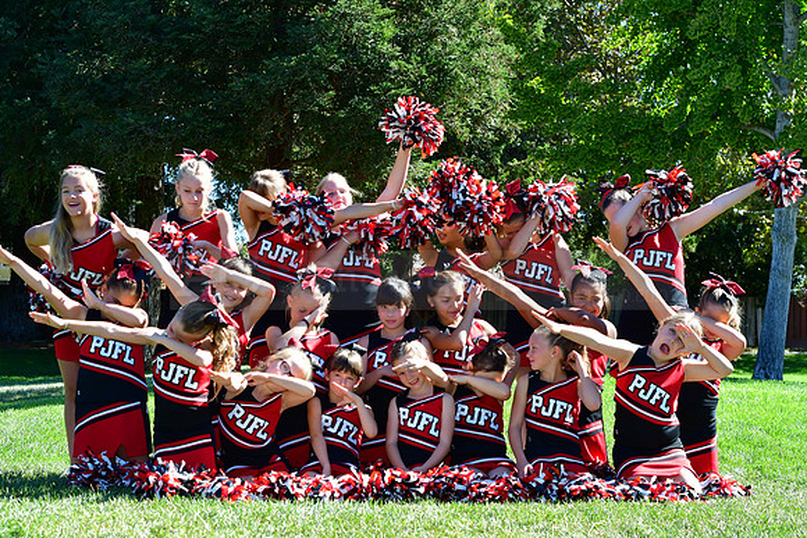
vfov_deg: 18.2
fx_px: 1682
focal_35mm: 75
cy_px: 269
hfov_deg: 27.0
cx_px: 404
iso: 400
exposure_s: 1/640
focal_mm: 50
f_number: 6.3
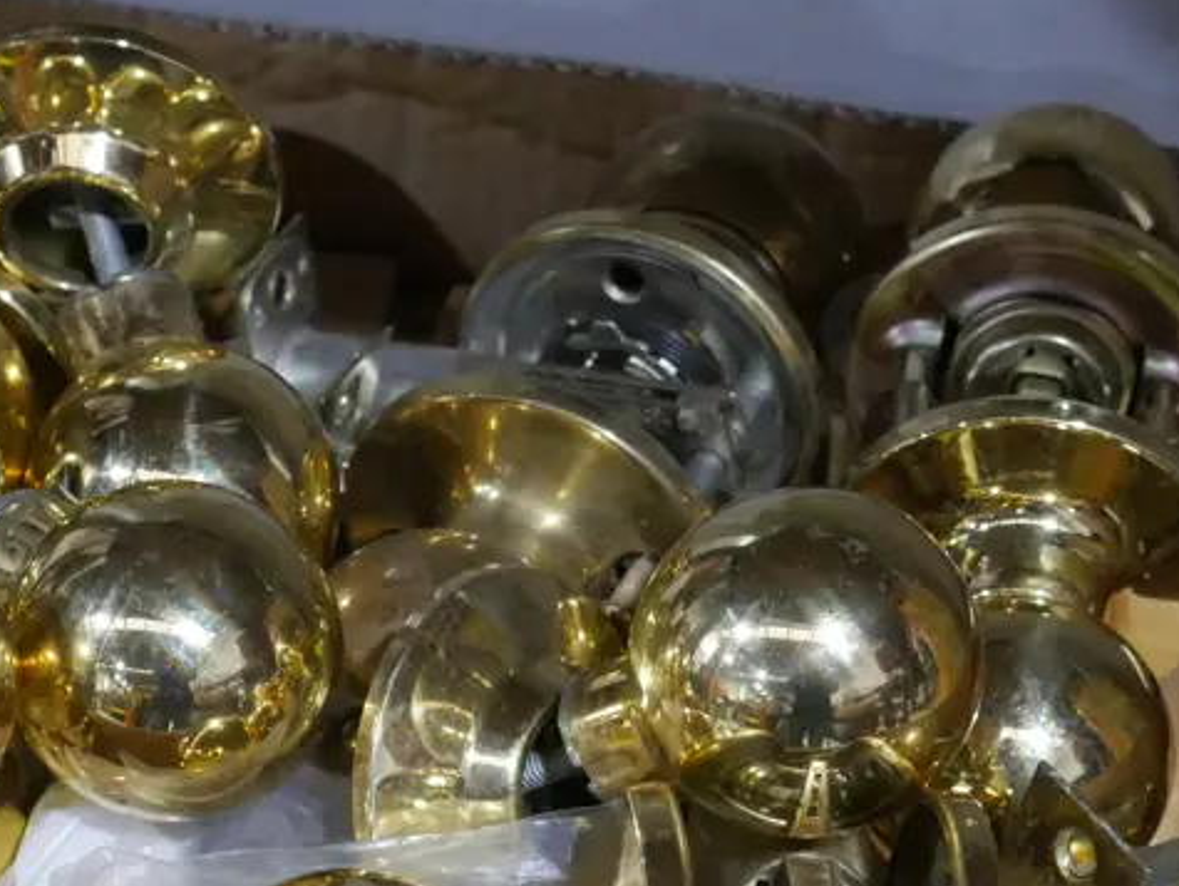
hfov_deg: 14.2
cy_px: 808
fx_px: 4704
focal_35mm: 138
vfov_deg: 10.7
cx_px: 243
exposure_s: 1/80
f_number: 6.3
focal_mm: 32
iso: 3200
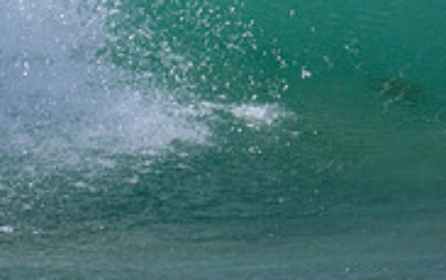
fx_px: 35084
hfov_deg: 0.7
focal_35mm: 2882
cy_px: -189
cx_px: -151
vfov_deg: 0.5
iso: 900
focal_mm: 800
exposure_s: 1/2000
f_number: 11
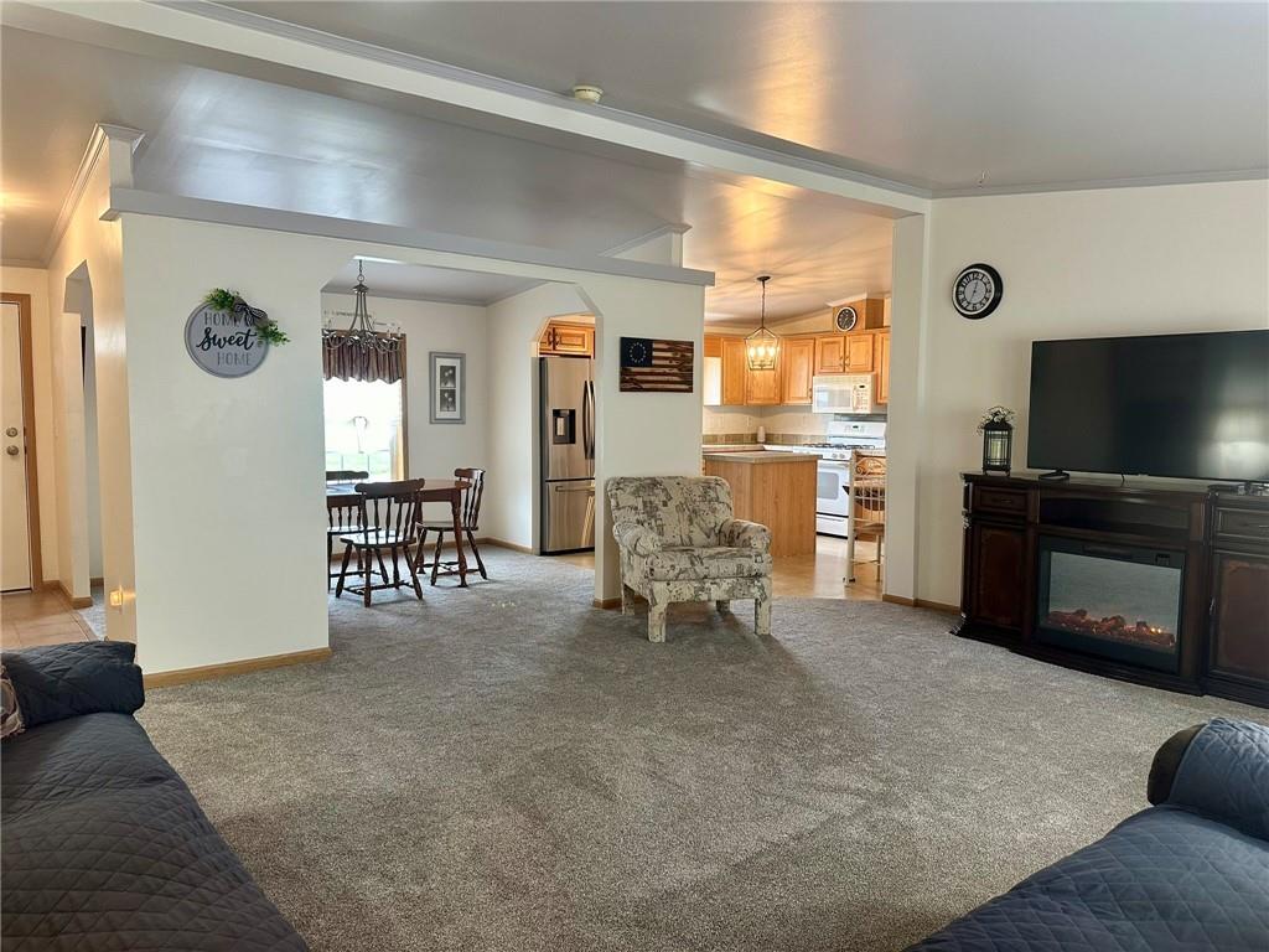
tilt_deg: -4.6
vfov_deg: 56.8
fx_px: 880
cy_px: 476
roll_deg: -0.3
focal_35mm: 24
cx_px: 634
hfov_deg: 71.6
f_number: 1.78
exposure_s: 1/60
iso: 200
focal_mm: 6.86
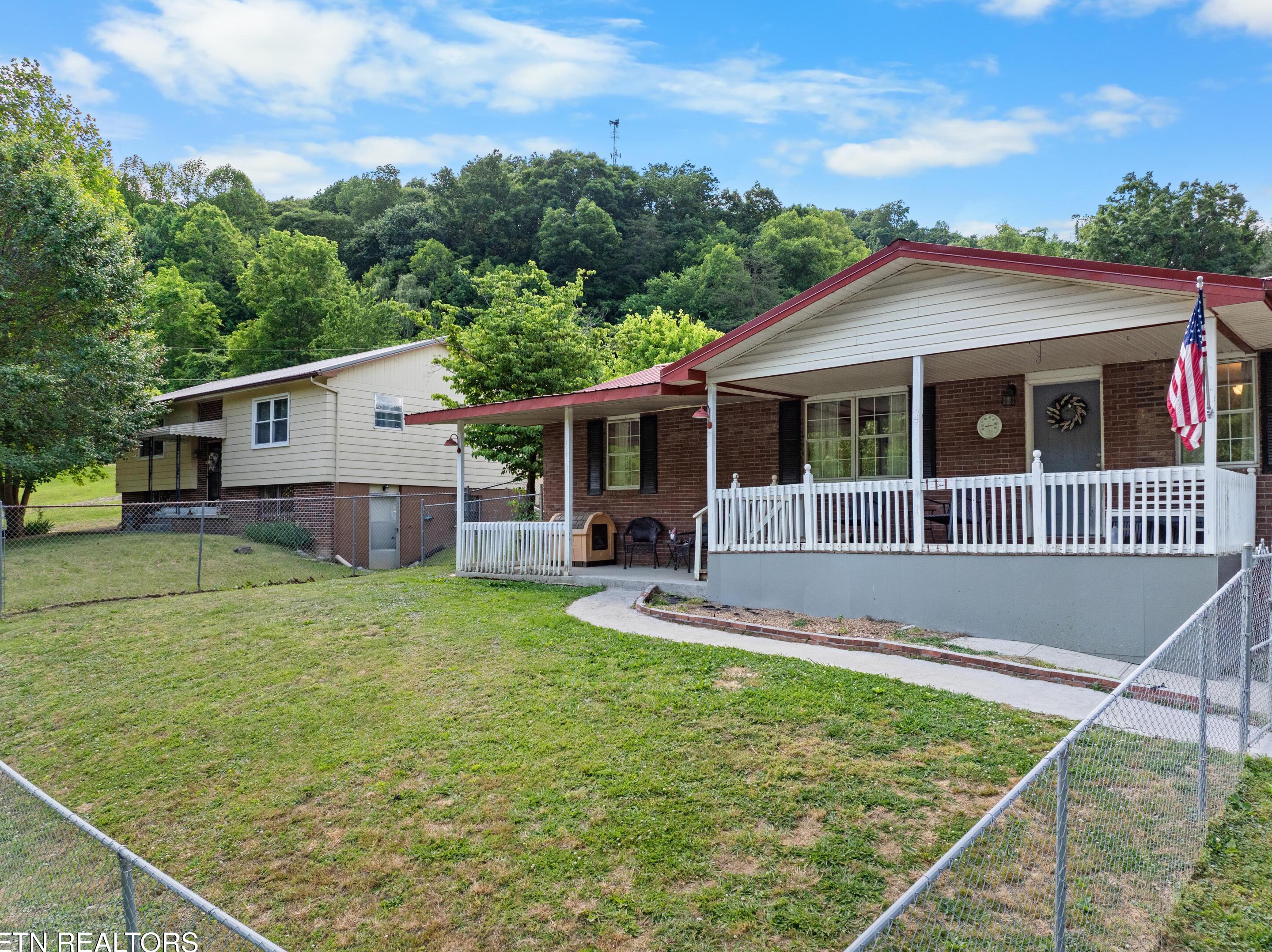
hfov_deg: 69.4
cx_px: 654
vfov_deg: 54.8
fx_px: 918
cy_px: 492
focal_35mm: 25
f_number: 2.8
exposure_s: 1/50
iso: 400
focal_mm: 12.29
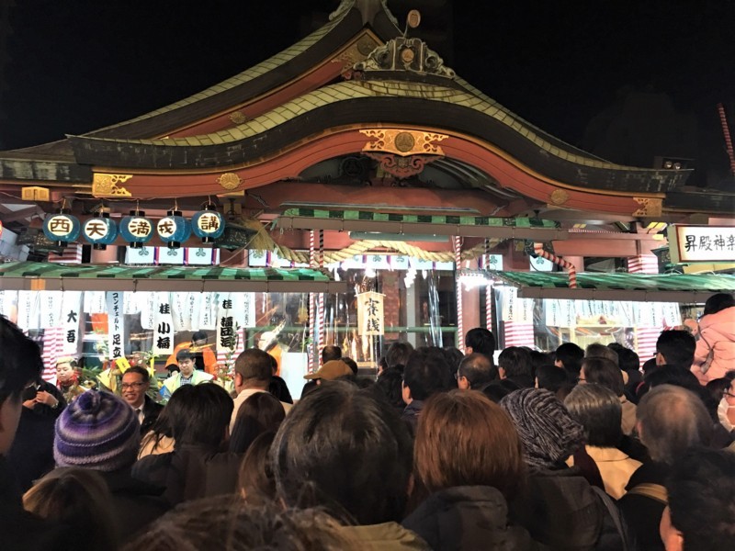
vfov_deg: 48.2
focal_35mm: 29
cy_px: 276
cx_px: 368
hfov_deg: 61.7
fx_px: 616
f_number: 2.2
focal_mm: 4.15
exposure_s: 1/15
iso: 80
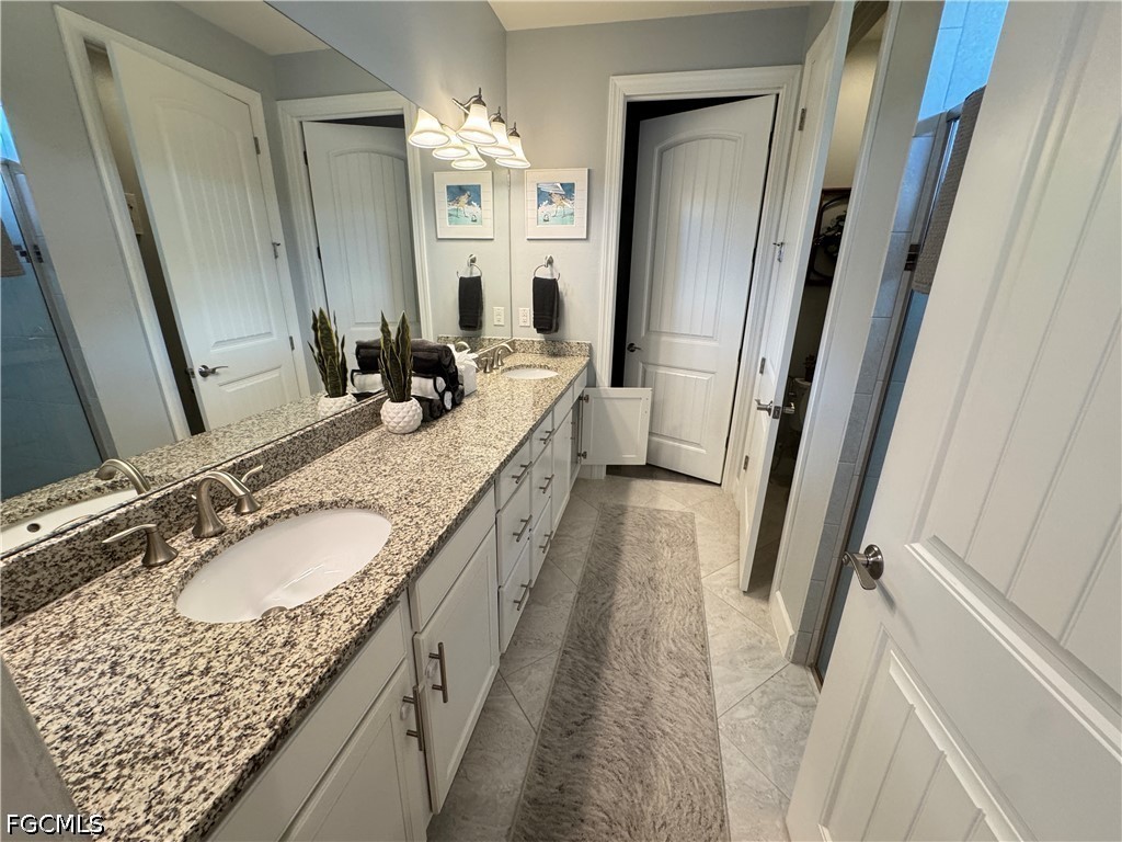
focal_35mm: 14
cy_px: 421
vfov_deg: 85.7
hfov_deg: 102.1
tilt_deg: -18.9
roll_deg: -1.5
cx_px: 561
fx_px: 454
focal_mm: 2.22
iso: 200
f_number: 2.2
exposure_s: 1/60
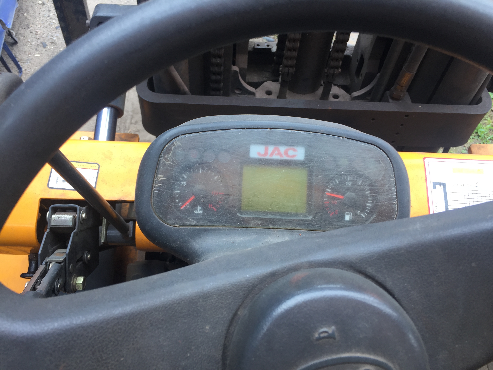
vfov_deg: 48.2
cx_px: 246
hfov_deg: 61.7
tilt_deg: -58.5
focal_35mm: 29
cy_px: 185
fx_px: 413
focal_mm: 4.15
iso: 32
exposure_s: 1/108
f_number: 2.2
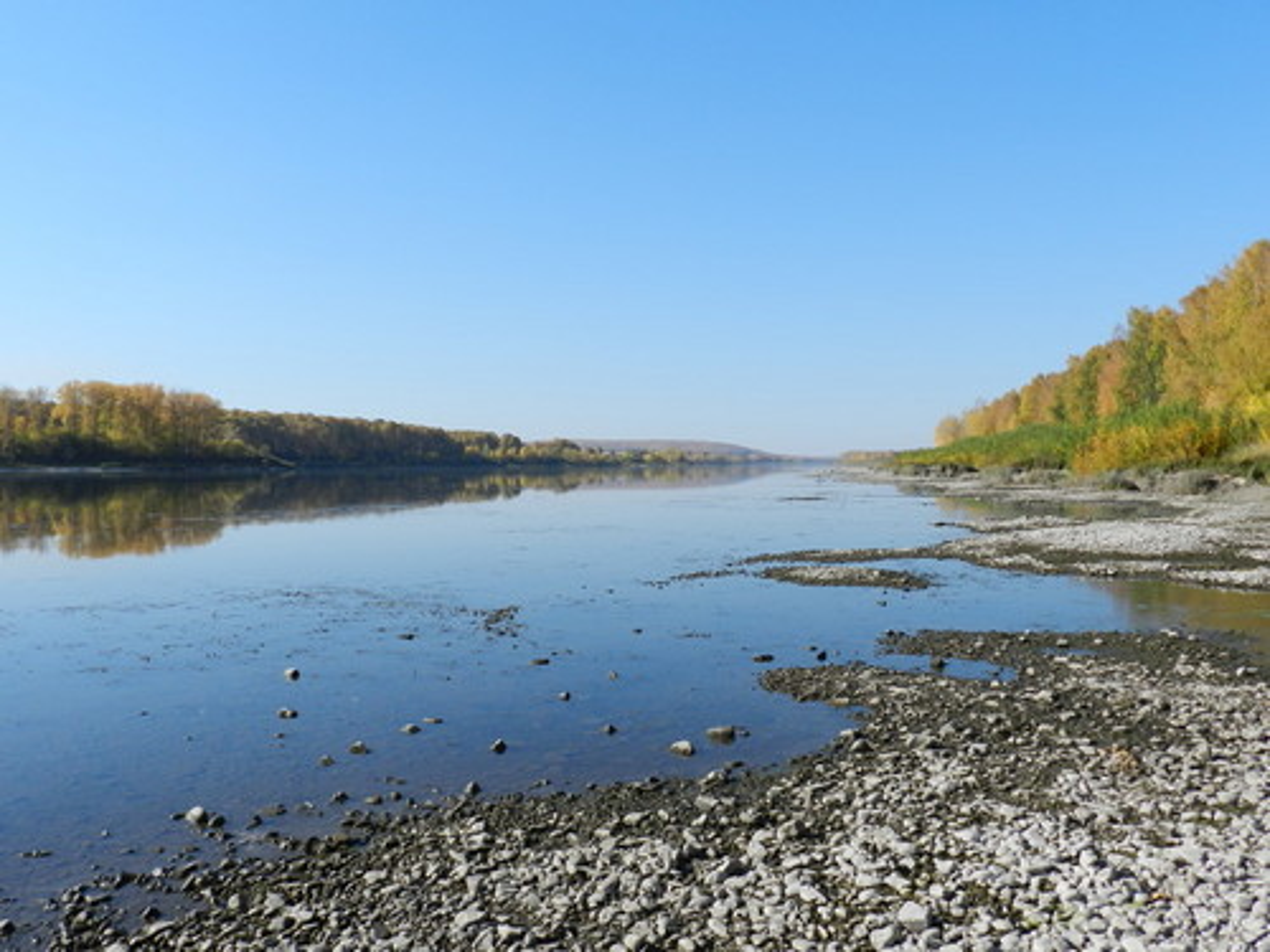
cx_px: 635
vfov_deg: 44.2
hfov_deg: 56.8
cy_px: 476
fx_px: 1174
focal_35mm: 32
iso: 160
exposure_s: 1/1250
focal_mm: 5.6
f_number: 3.7
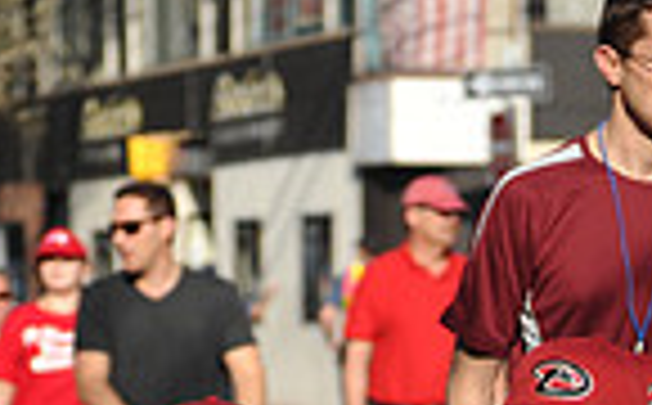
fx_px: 4487
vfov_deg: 5.1
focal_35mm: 253
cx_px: 477
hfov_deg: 8.3
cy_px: 774
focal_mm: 62
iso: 400
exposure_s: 1/6400
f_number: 2.8
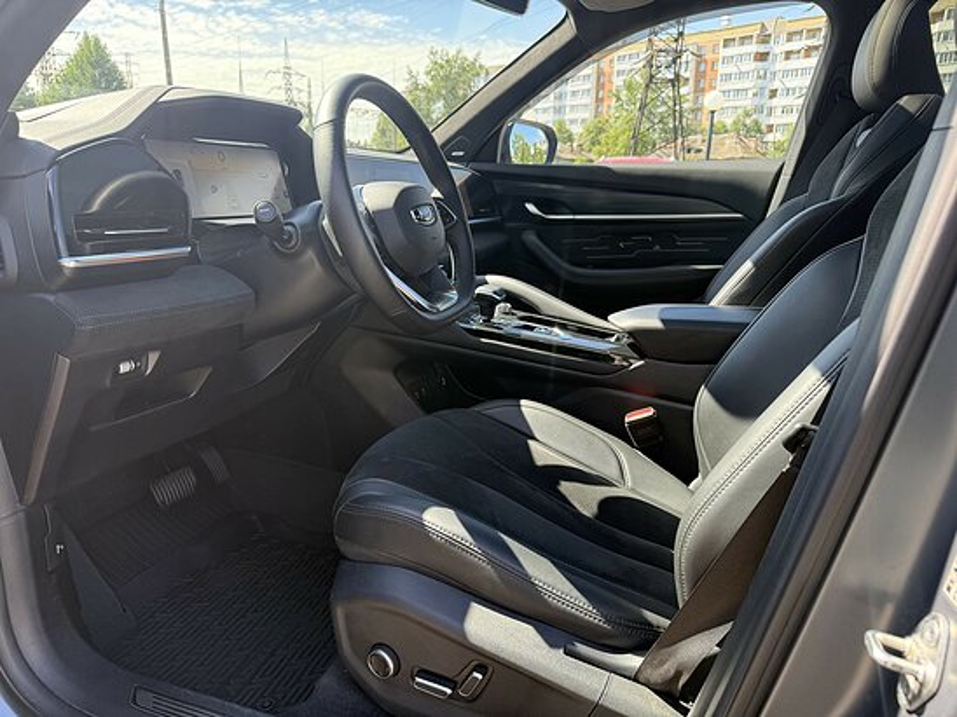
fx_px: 664
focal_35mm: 24
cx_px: 478
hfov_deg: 71.6
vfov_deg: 56.8
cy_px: 358
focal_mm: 6.76
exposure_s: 1/363
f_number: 1.78
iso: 100
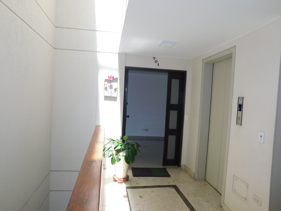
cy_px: 106
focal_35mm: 23
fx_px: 187
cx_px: 140
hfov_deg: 73.9
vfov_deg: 58.9
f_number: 3
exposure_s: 1/200
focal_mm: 4
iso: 125
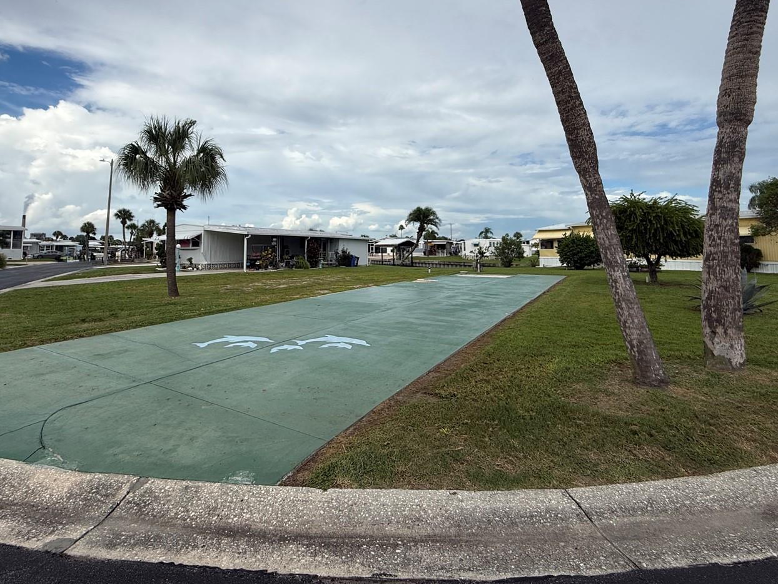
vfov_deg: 70.2
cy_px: 210
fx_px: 405
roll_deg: +0.1
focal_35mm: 18
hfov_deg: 87.5
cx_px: 350
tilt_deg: +5.6
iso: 50
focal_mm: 2.22
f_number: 2.2
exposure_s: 1/3289
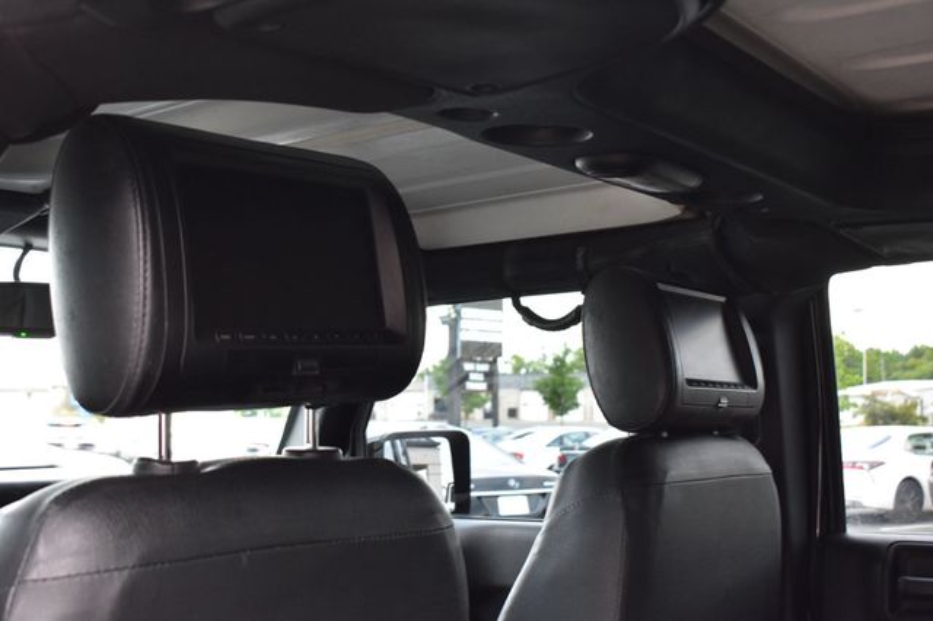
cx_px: 466
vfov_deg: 28.9
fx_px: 1204
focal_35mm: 46
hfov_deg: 42.3
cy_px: 310
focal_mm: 31
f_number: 6.3
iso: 1600
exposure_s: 1/15
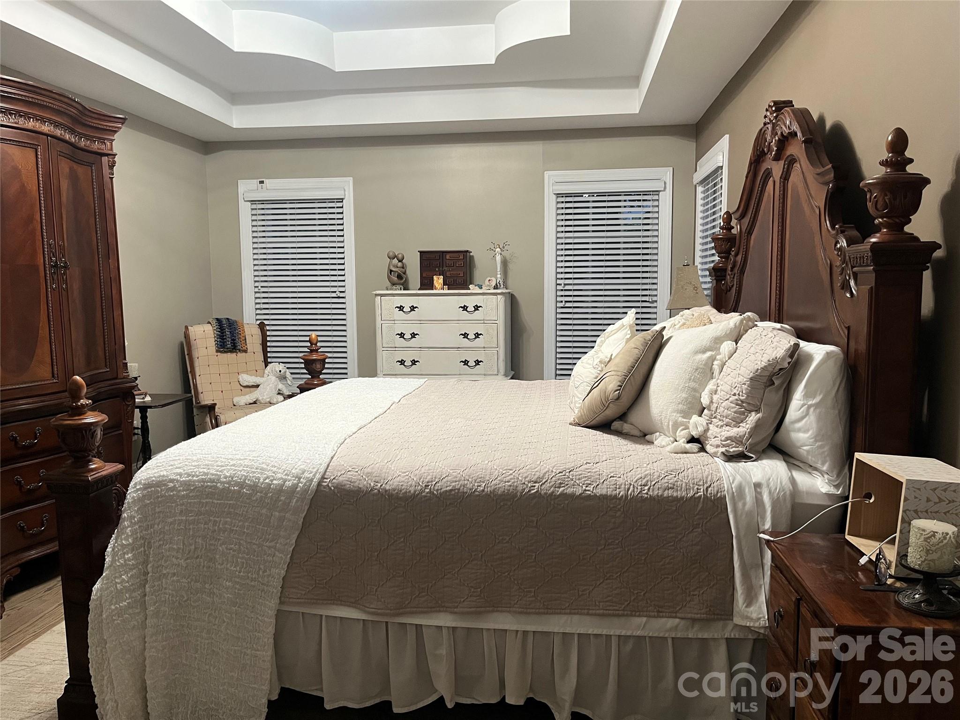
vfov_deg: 53.1
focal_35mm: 26
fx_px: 721
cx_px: 480
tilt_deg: -6.1
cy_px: 360
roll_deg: +0.3
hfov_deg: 67.3
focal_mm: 5.1
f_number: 1.6
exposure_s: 1/60
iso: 320
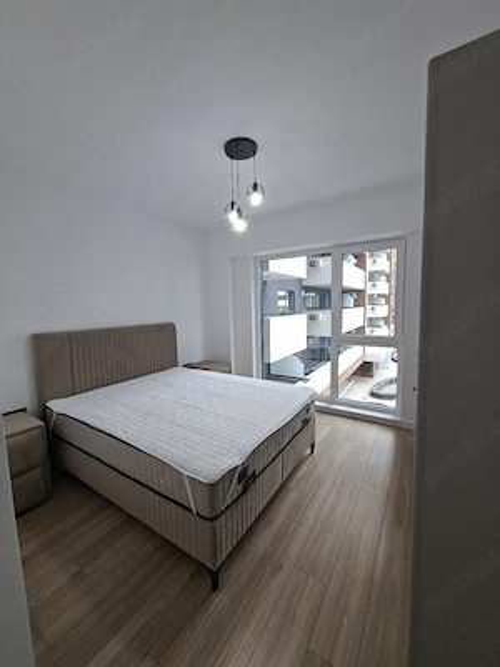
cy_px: 334
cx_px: 250
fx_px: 250
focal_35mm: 13
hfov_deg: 89.9
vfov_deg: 106.2
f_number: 2.2
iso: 50
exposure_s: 1/60.2
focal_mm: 1.74
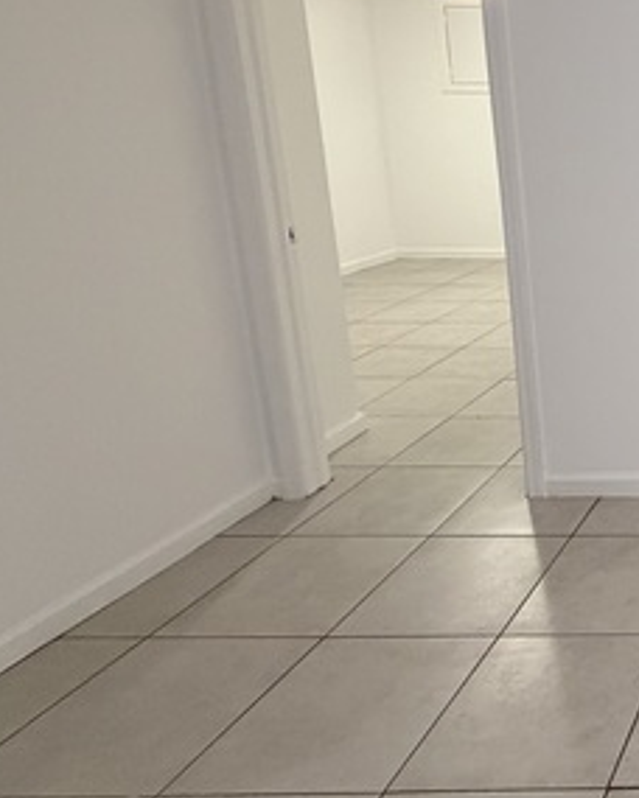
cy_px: 224
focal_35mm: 32
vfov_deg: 53.7
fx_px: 756
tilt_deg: -11.4
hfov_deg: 30.4
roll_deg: -0.5
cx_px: 915
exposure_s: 1/60
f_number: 2.2
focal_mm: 2.22
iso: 400
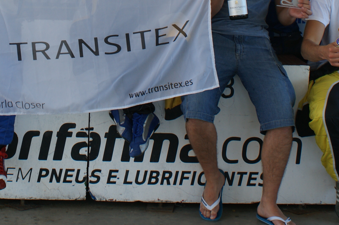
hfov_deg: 19.6
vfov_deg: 12.9
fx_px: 969
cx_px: 68
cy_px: -47
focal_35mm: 103
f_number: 5.6
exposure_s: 1/50
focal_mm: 24
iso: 100
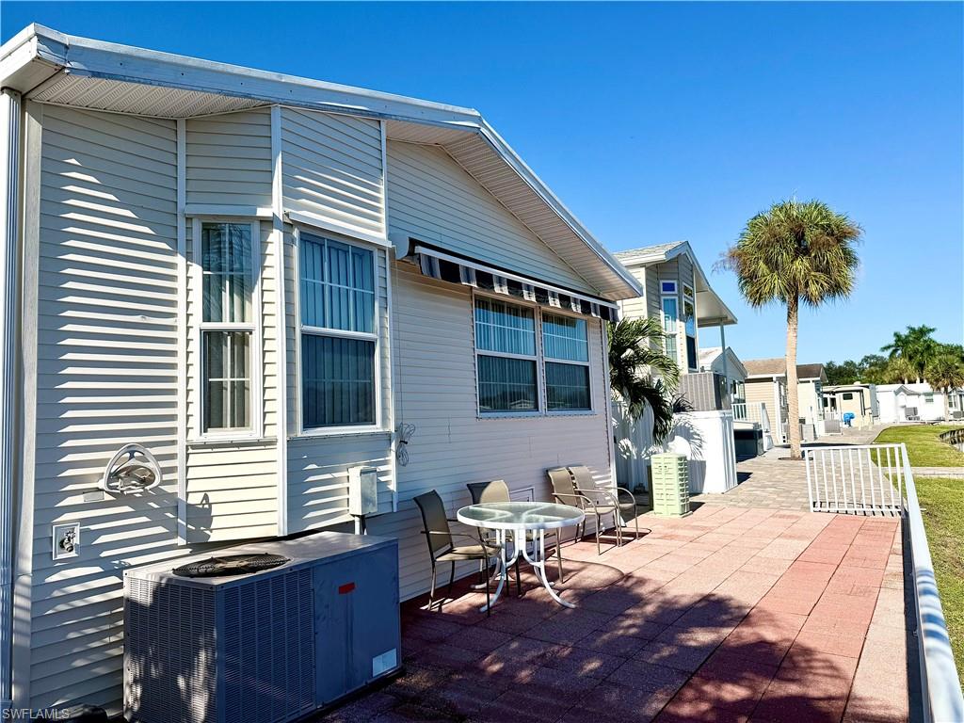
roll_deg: +2.3
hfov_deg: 71.6
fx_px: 668
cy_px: 362
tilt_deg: +5.9
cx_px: 482
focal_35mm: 24
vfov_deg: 56.8
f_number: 1.78
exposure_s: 1/6711
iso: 80
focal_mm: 6.76
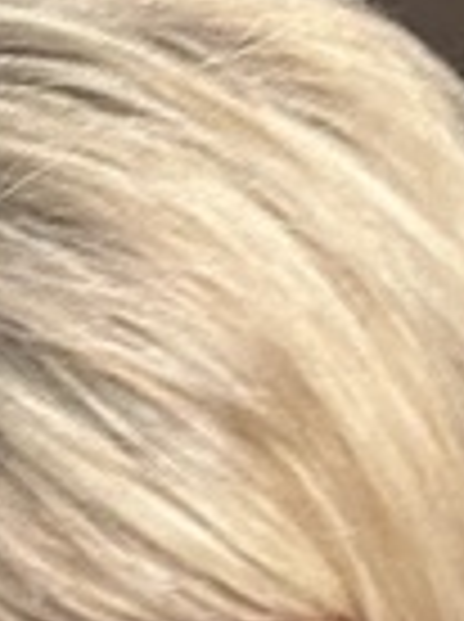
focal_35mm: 109
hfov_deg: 13.5
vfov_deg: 17.2
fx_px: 1954
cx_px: 83
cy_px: 752
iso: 200
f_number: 1.9
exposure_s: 1/40
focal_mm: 2.69
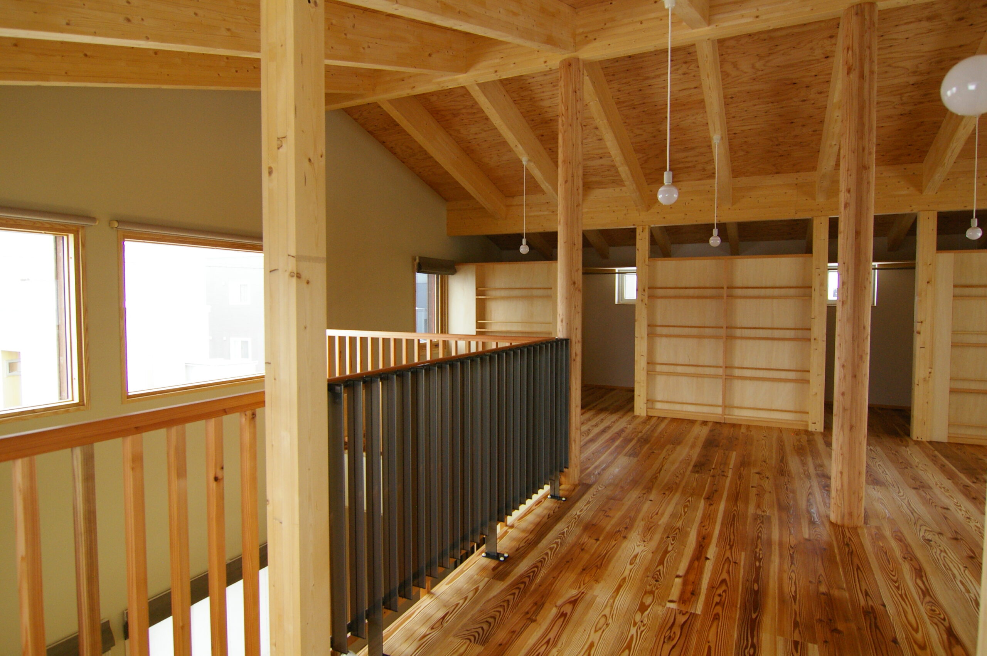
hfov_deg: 81.3
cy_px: 328
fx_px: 575
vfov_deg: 59.4
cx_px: 494
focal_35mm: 21
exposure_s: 1/90
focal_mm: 14
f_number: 5.6
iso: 800
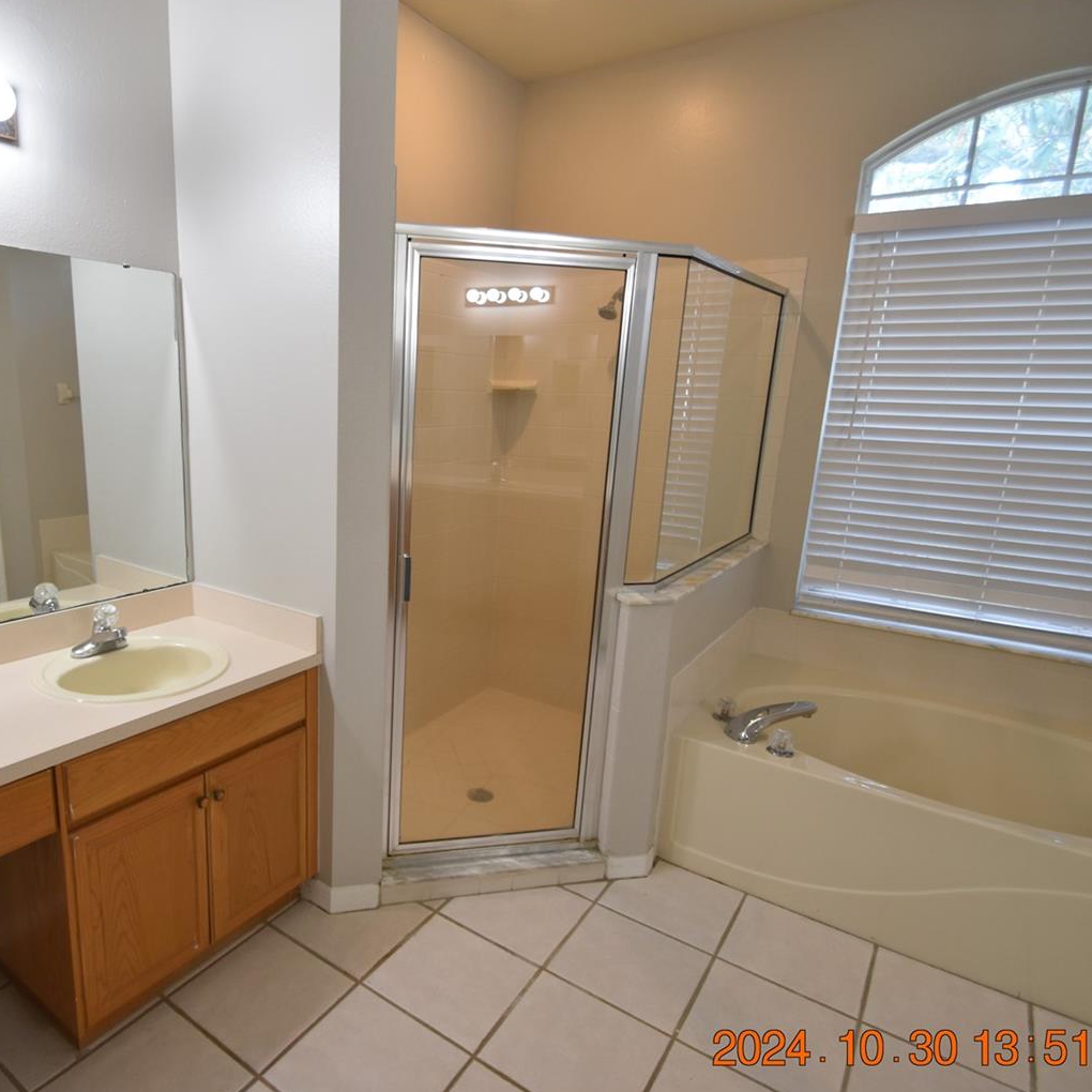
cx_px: 397
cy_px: 563
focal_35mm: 20
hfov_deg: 73.3
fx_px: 714
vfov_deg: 74.8
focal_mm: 10
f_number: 4
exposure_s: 1/60
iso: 400
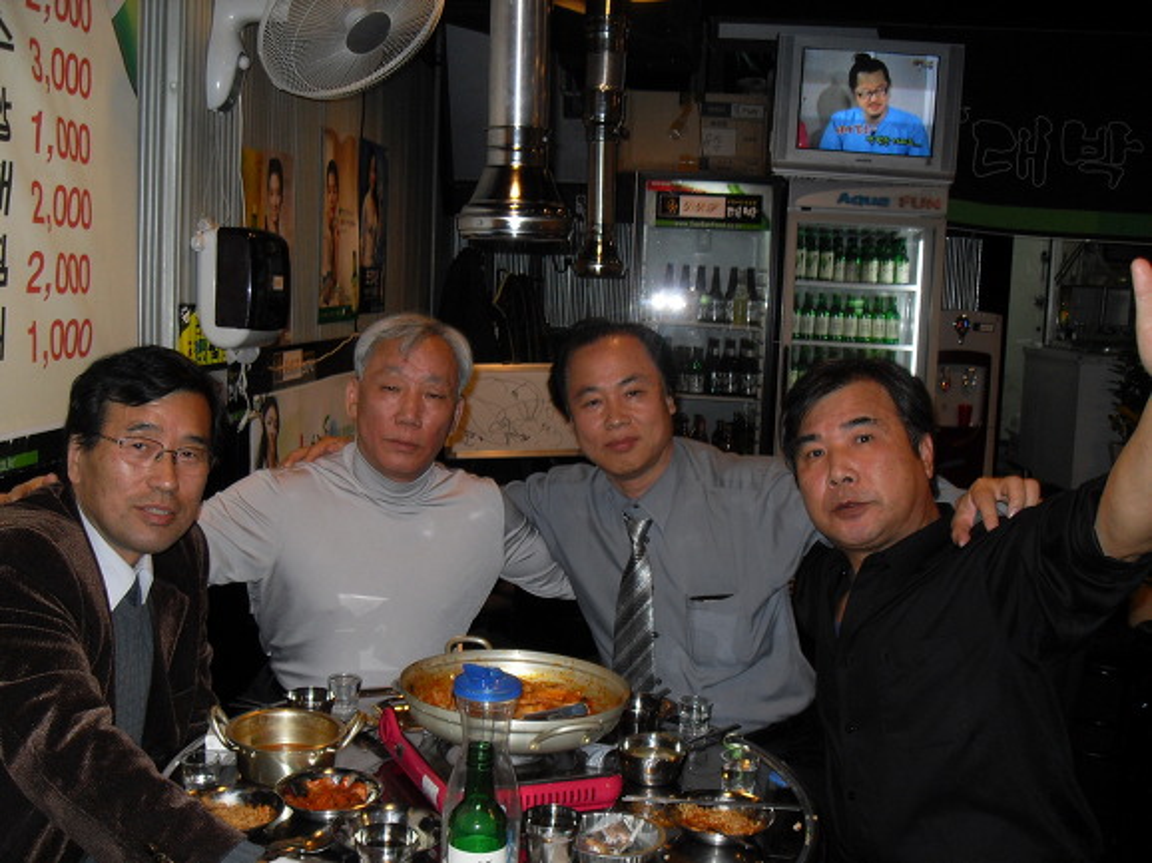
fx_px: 1231
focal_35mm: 37
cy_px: 432
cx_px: 576
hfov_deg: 50.2
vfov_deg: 38.6
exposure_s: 1/45
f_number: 2.8
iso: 100
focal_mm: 6.3
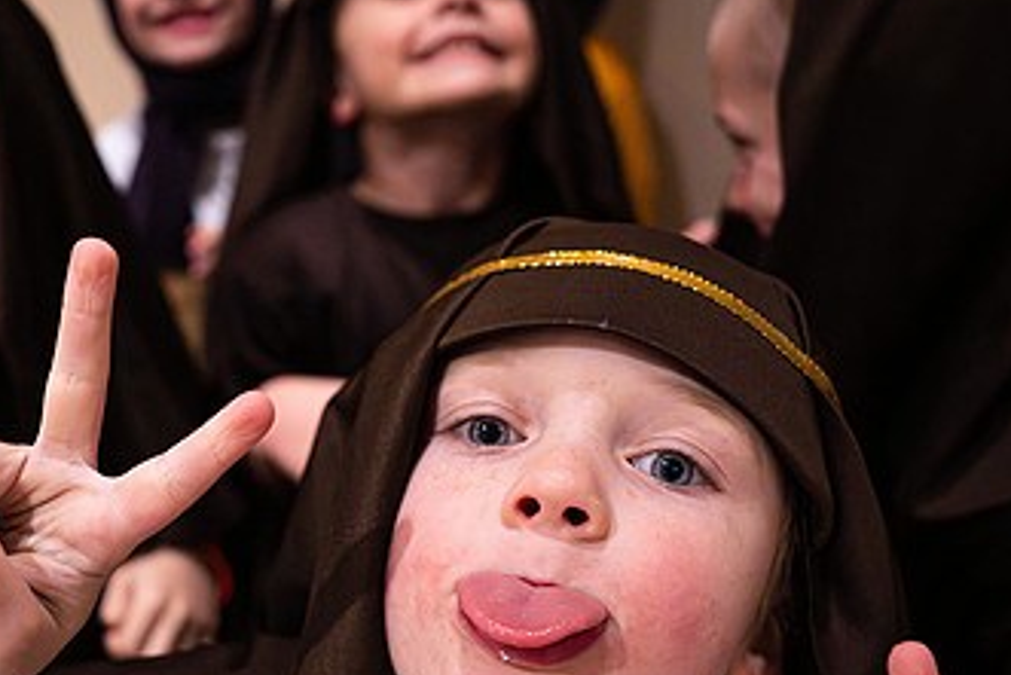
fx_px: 1180
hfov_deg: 45.9
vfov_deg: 31.7
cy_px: 451
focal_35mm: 42
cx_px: 360
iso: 1250
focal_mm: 24
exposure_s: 1/250
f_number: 2.8
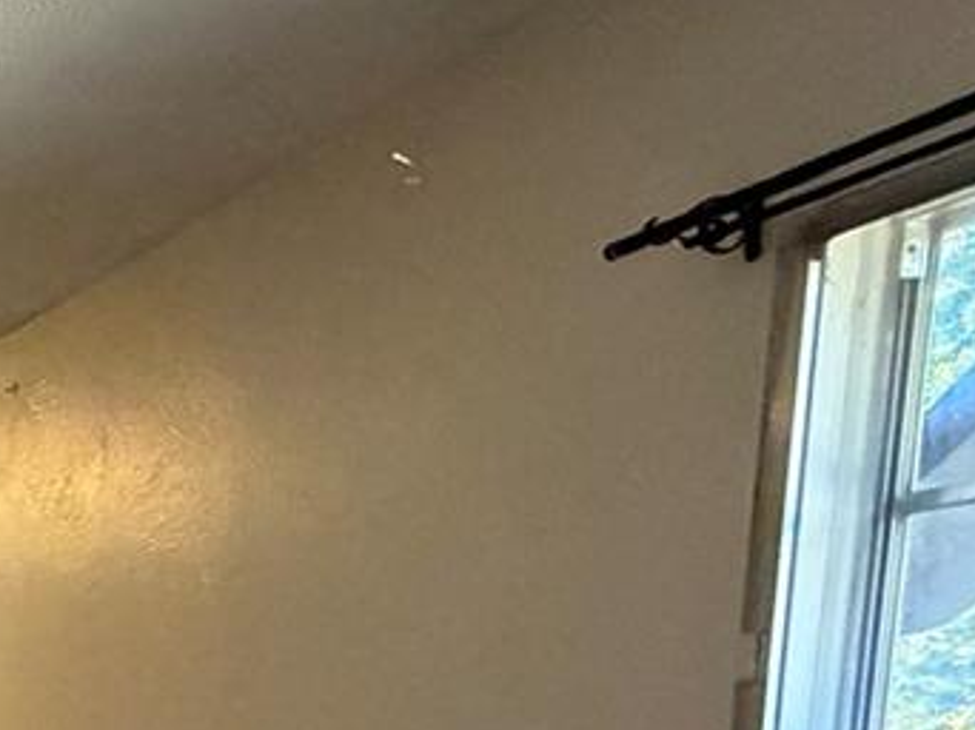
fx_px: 1661
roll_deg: +1.3
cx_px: -867
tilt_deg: -6.8
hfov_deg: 20.4
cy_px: 1027
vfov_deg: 21.6
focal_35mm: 59
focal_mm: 2.22
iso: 500
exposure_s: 1/60
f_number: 2.2
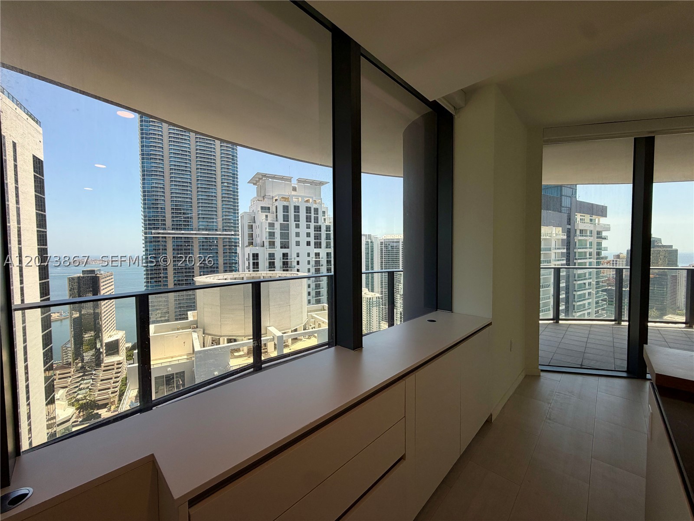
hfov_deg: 102.1
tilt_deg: -1.9
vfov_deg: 85.7
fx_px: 281
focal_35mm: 14
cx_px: 347
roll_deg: +0.6
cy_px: 260
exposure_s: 1/602
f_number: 2.2
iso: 40
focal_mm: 2.22
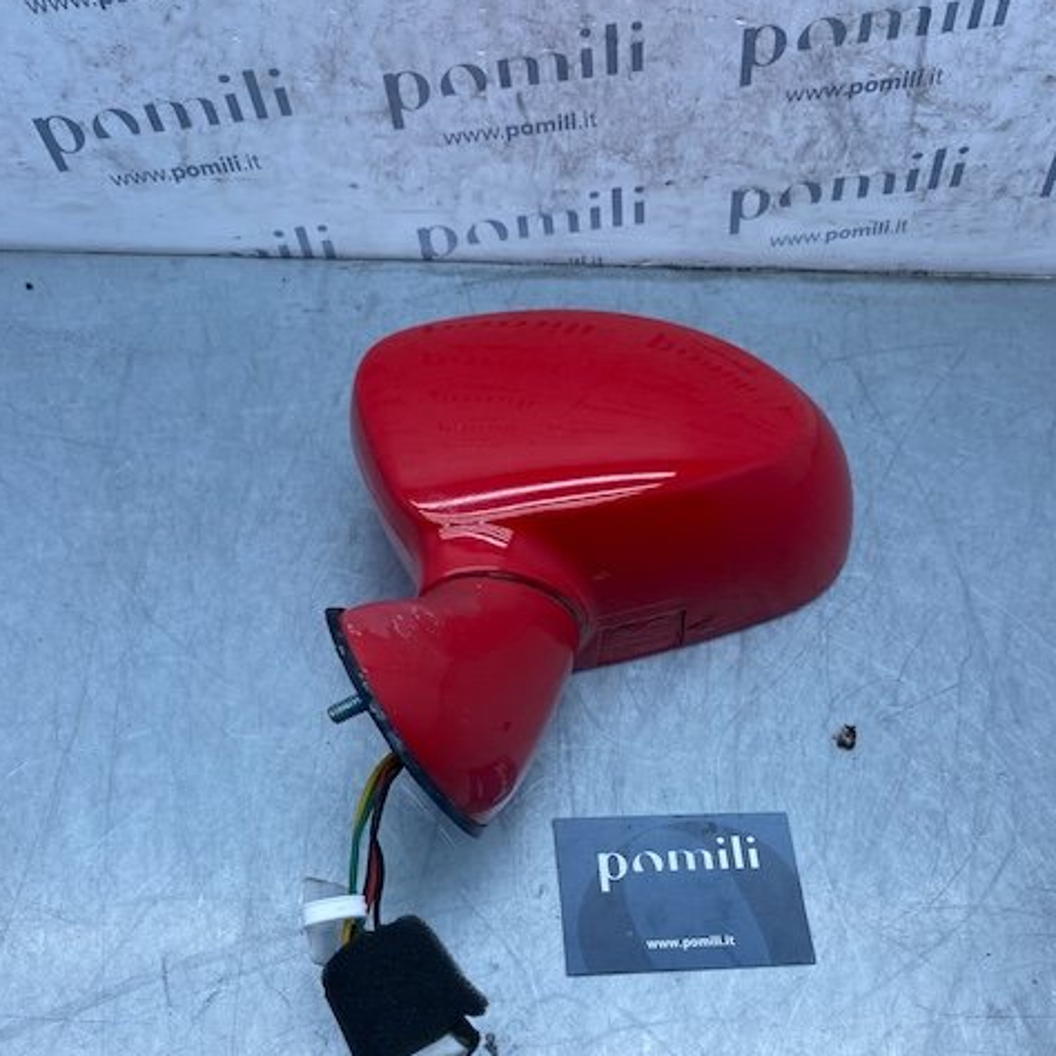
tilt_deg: -60.3
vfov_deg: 51.9
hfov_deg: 52.5
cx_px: 526
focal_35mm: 31
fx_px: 1070
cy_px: 668
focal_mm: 4.25
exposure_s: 1/1053
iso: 32
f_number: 1.8
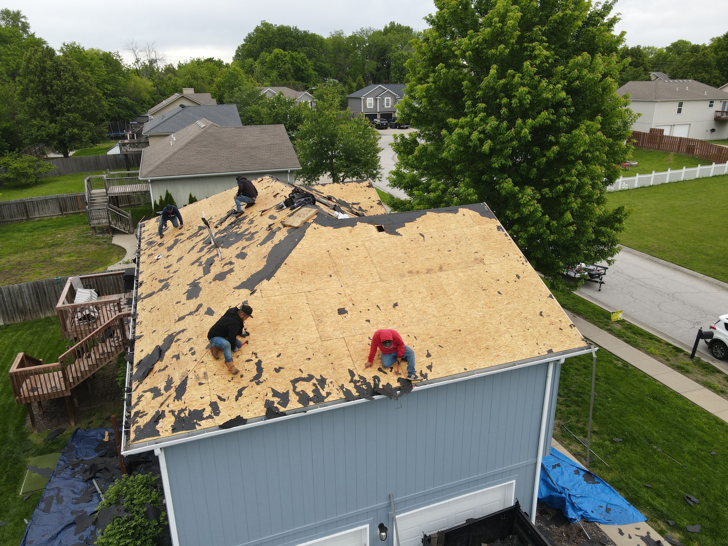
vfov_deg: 56.8
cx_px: 364
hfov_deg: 71.6
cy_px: 273
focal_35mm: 24
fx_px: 505
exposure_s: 1/60
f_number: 2.8
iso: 100
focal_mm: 4.5
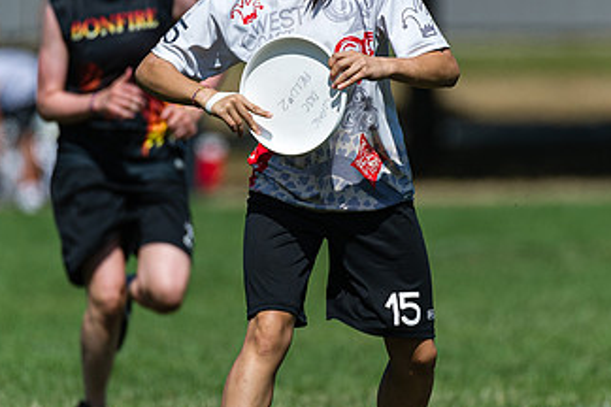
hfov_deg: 2.4
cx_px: 355
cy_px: 169
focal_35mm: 870
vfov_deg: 1.6
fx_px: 14765
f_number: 4
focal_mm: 400
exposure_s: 1/4000
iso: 400
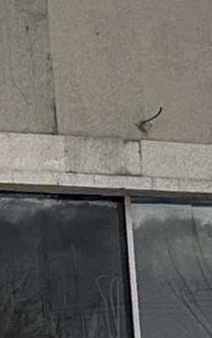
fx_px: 1219
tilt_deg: +7.0
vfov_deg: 15.7
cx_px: -540
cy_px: 272
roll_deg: +0.5
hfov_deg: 7.8
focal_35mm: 132
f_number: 2.2
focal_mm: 2.22
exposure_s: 1/2092
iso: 50
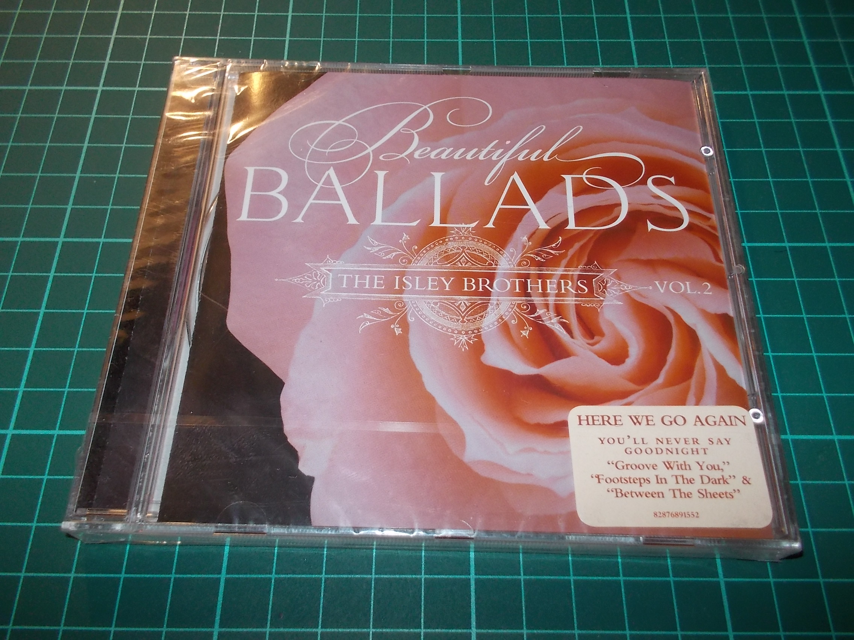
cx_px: 427
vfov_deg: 48.2
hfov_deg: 61.7
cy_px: 320
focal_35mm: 29
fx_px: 715
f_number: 3.3
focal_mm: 4.1
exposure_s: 1/30
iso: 200
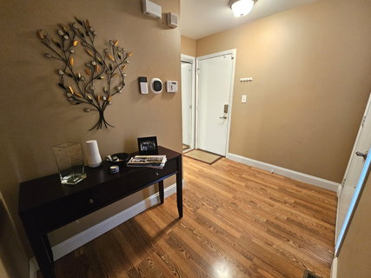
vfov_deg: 89.9
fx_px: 139
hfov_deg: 106.2
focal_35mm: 13
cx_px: 186
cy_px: 139
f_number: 2.2
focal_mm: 2.2
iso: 320
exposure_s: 1/40
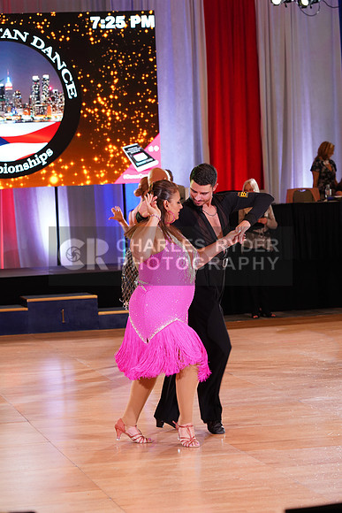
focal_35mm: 105
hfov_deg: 13.0
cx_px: 171
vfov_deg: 19.5
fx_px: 1495
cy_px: 256
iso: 1600
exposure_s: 1/160
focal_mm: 105
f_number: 5
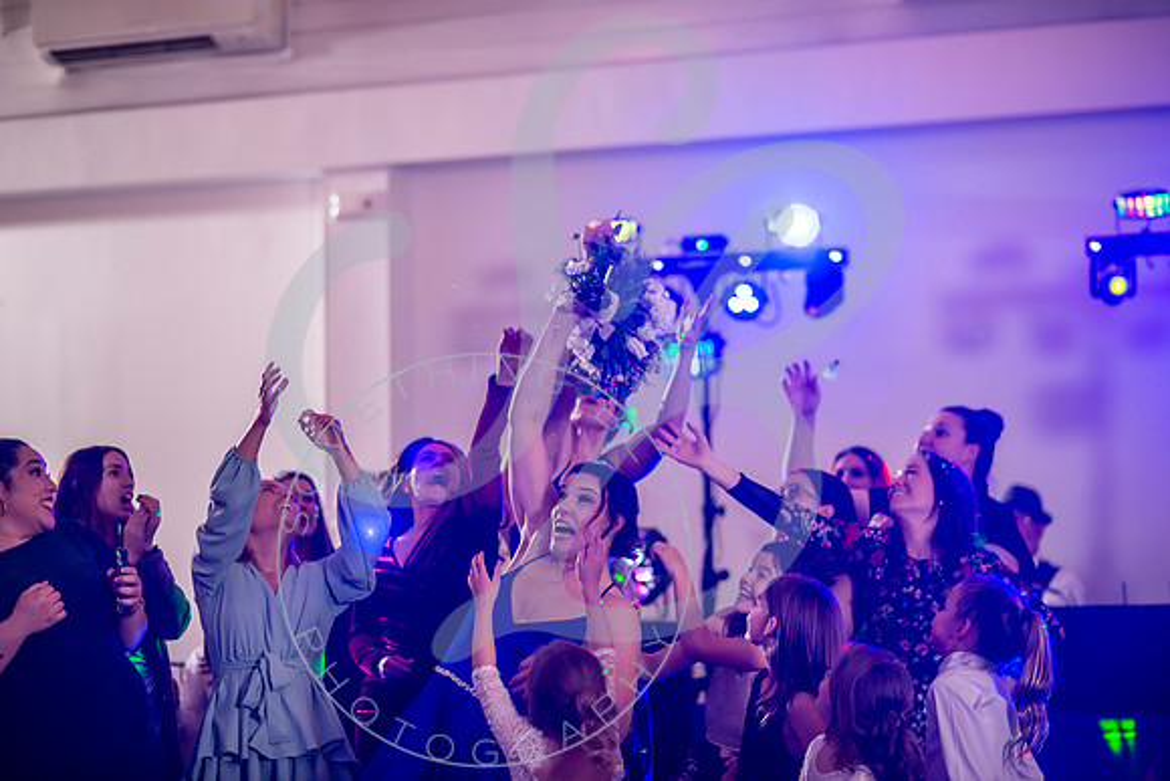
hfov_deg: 23.9
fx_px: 2763
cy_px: 390
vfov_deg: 16.1
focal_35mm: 85
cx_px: 585
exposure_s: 1/200
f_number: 1.8
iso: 400
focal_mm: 85
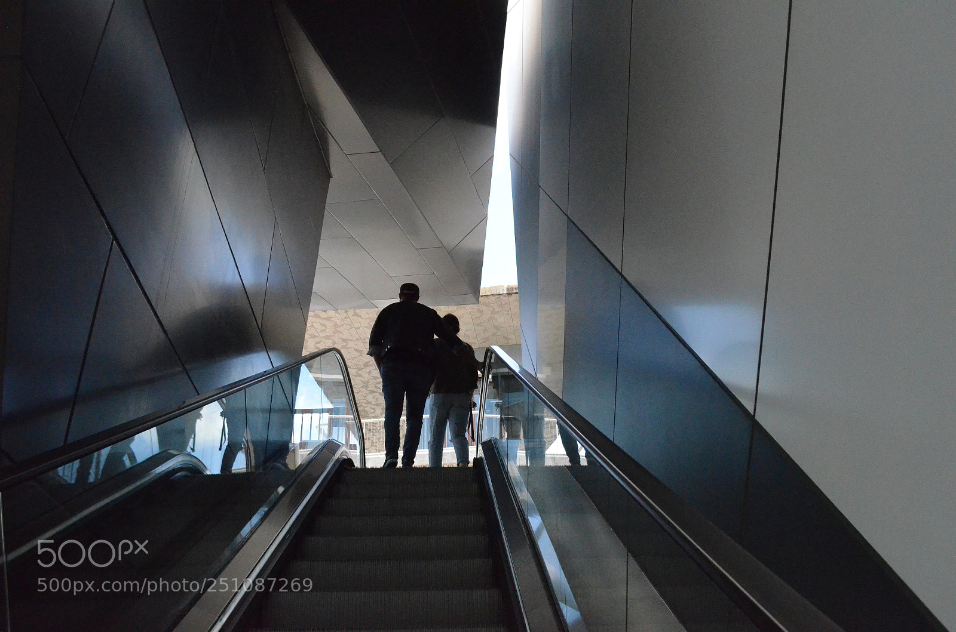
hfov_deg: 62.0
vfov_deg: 43.4
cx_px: 478
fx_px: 795
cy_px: 316
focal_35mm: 30
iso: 6400
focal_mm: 20
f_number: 7.1
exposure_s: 1/3200
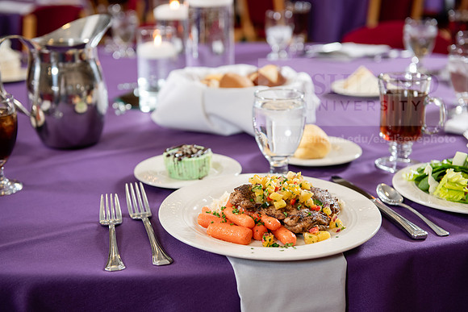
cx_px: 234
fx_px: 715
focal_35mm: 55
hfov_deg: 36.2
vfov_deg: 24.6
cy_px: 156
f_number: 3.5
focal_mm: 55
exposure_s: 1/160
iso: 400
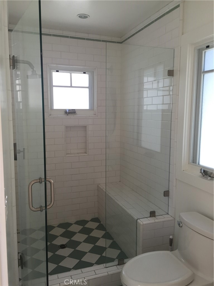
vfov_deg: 61.7
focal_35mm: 29
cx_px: 107
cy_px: 143
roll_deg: +0.7
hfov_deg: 48.2
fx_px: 239
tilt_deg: -7.0
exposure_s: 1/40
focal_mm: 4.15
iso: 32
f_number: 2.2
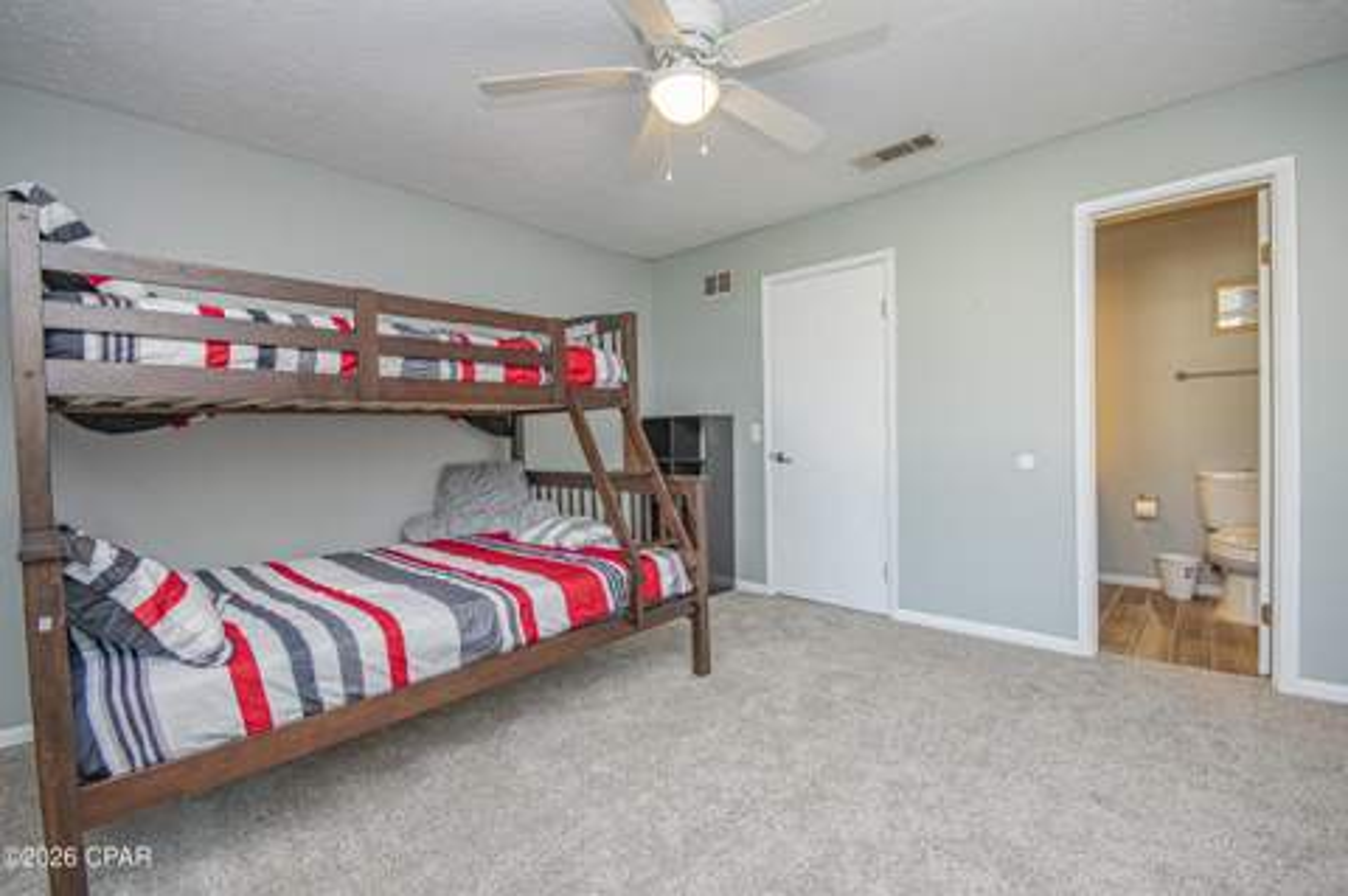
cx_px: 674
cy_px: 448
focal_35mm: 15
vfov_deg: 77.2
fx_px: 561
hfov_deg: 100.4
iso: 400
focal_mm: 10
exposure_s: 1/15
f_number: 8
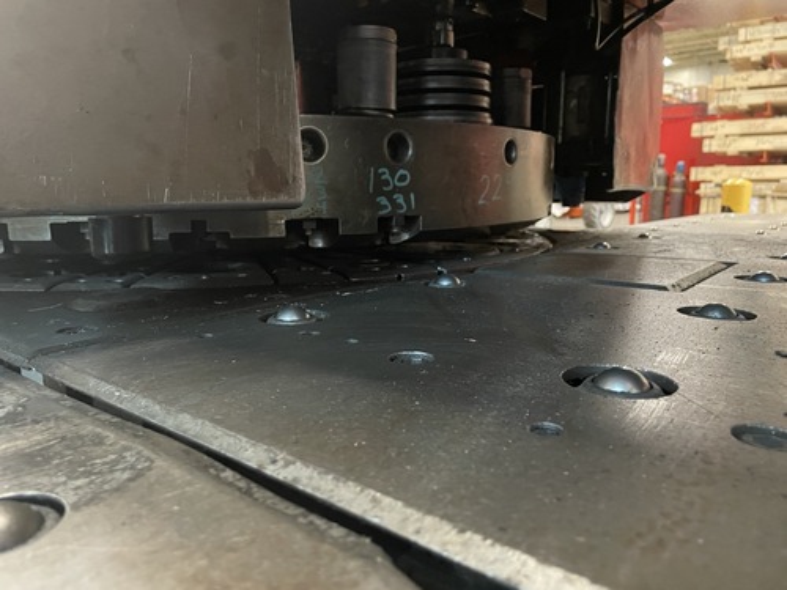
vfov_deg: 53.1
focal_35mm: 26
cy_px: 295
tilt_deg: -9.9
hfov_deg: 67.3
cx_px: 394
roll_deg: +0.3
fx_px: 591
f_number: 1.6
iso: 800
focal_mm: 4.2
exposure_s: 1/30
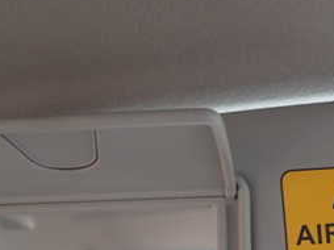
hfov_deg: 27.4
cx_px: 191
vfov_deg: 20.4
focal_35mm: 71
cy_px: 213
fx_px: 684
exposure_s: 1/30
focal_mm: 5.4
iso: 200
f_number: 2.3
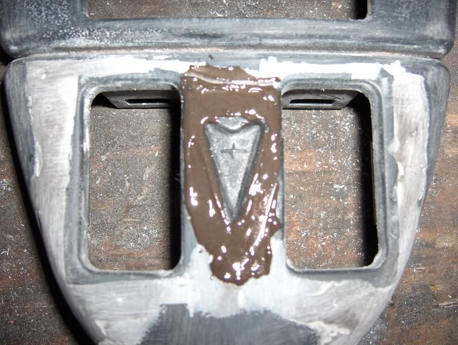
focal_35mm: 39
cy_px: 172
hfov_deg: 47.8
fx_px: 517
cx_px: 229
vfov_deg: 36.9
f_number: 4.8
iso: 100
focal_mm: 8
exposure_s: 1/60
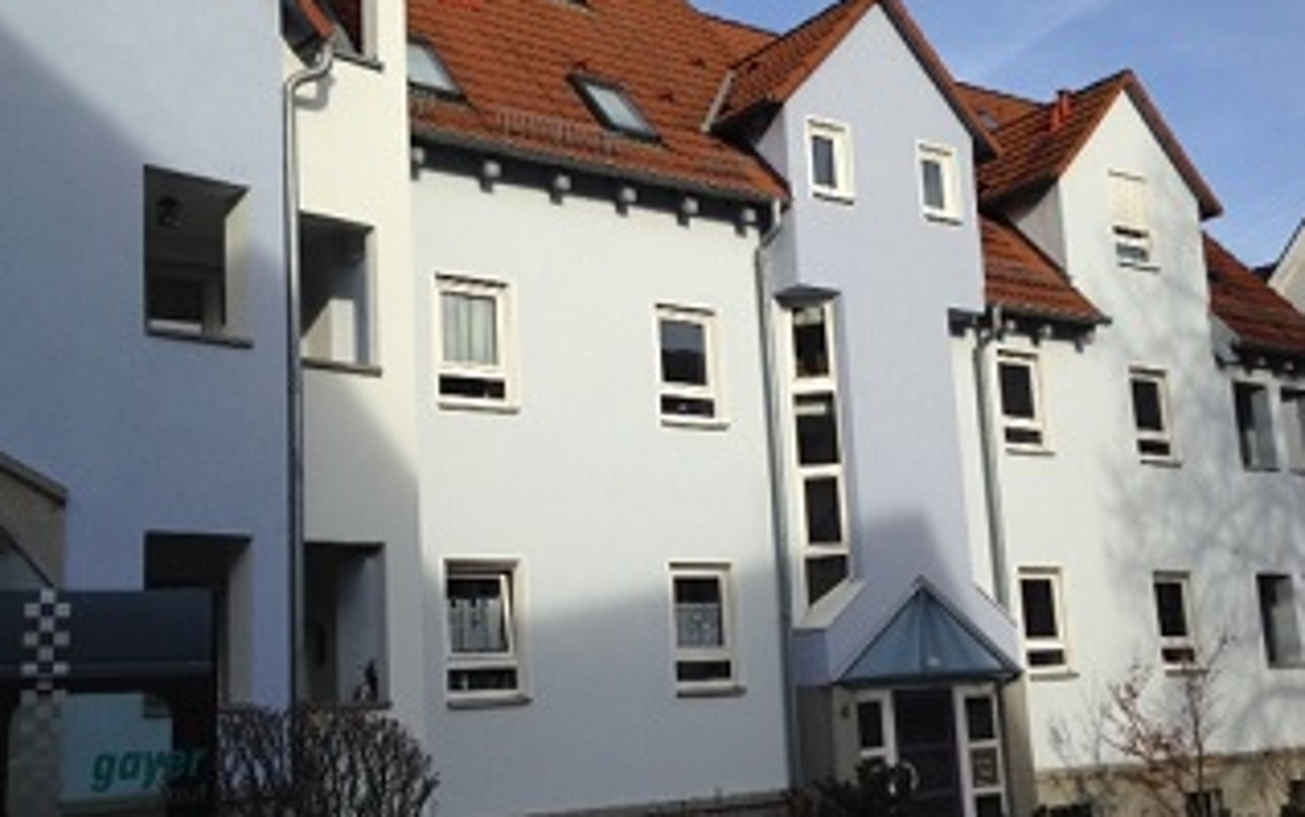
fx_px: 1565
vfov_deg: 29.2
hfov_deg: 45.3
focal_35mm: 44
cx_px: 648
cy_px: 452
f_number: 2.4
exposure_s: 1/1466
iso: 50
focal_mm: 4.12
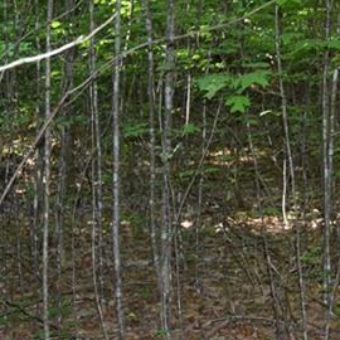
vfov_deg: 15.0
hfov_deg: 14.9
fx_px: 1289
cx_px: 62
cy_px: 203
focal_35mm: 116
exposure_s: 1/125
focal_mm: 24
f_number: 5.6
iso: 640
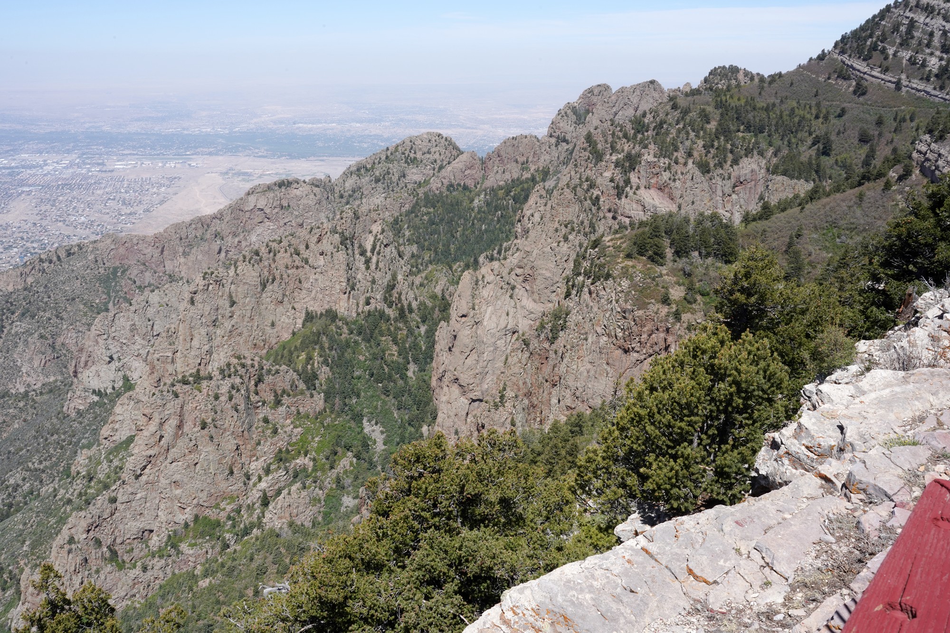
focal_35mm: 34
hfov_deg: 55.8
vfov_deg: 38.9
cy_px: 316
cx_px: 475
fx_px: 897
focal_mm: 34
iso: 250
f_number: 25
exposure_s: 1/100
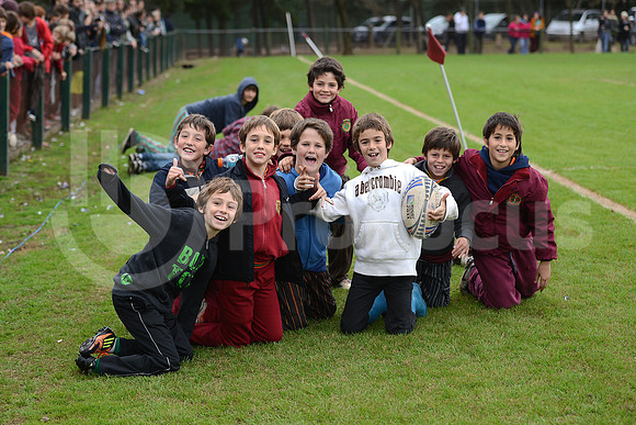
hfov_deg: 20.0
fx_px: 1802
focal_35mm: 102
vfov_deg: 13.4
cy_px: 212
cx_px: 318
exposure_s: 1/500
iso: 400
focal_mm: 102
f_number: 2.8
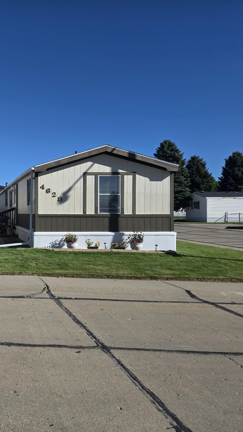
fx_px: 389
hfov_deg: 30.6
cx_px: -31
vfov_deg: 58.0
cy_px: 215
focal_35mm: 34
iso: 25
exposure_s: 1/2921
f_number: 1.8
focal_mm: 5.4
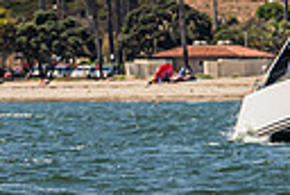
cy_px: -196
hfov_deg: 2.5
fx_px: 6516
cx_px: 376
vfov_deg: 1.7
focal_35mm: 807
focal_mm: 140
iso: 400
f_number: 8
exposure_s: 1/1600
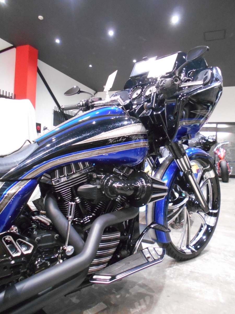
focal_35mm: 26
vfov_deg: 67.3
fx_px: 235
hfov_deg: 53.1
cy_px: 157
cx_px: 118
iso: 800
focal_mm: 4.6
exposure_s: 1/6
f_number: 3.2
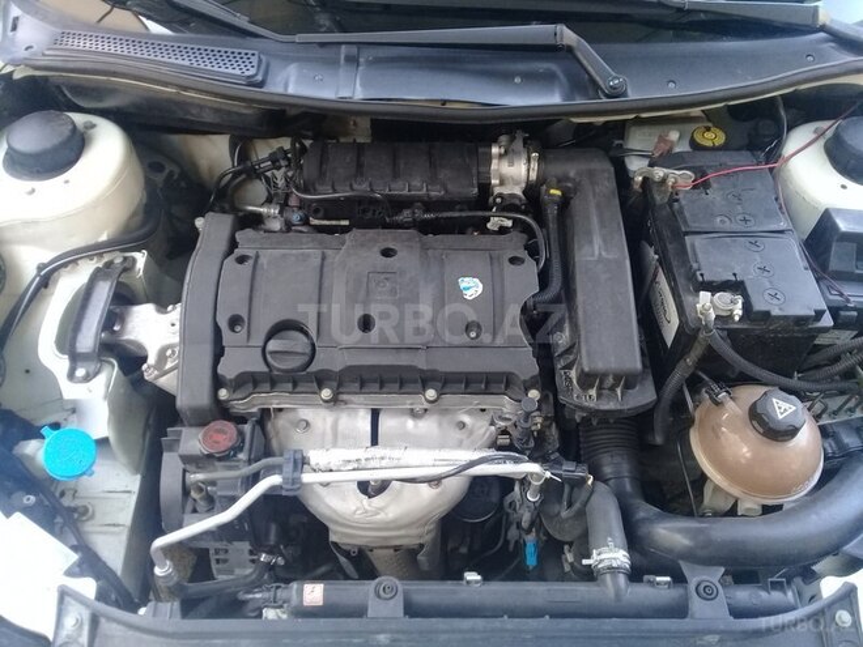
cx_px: 432
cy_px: 324
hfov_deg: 58.4
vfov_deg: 45.4
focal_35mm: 31
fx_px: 773
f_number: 2.2
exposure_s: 1/33
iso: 100
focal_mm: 3.3
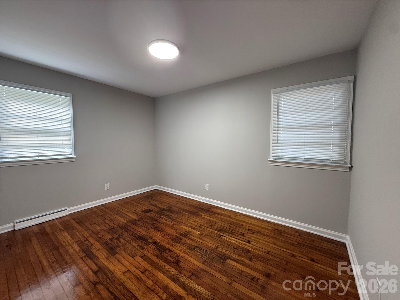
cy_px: 150
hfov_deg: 102.1
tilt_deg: -2.9
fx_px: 162
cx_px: 200
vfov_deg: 85.7
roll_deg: -0.4
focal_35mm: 14
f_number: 2.2
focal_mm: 2.22
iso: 200
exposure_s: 1/60
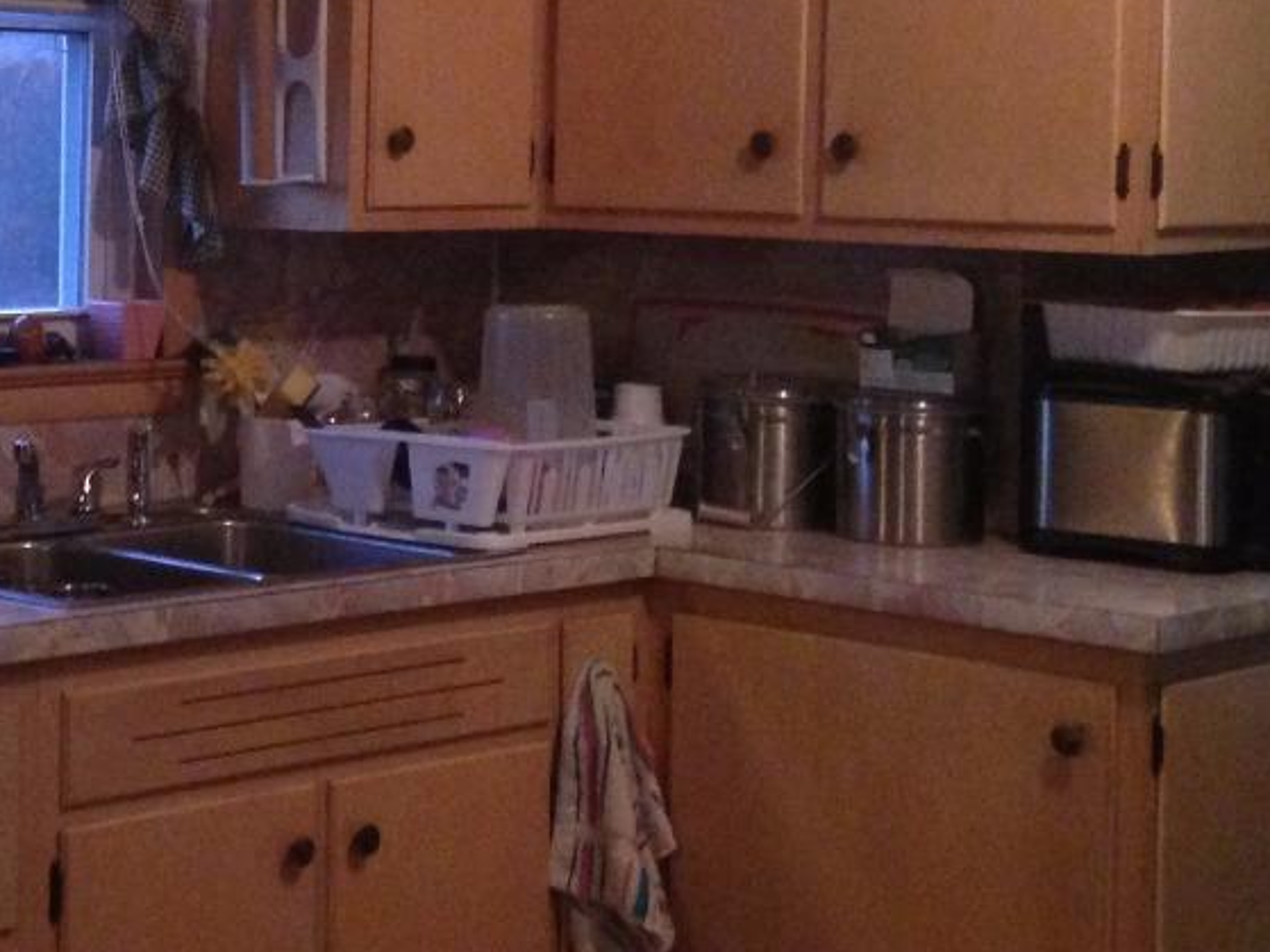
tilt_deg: -2.8
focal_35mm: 85
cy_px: 259
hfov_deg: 21.7
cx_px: -164
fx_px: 3118
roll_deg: -2.2
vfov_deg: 17.3
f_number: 2.4
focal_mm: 4.12
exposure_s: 1/15
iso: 400
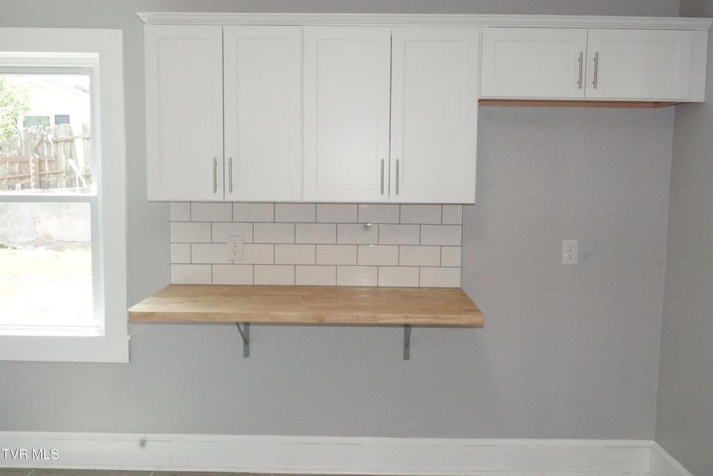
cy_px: 238
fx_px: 654
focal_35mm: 33
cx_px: 356
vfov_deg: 40.0
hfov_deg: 57.2
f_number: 13
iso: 6400
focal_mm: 22
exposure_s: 1/160
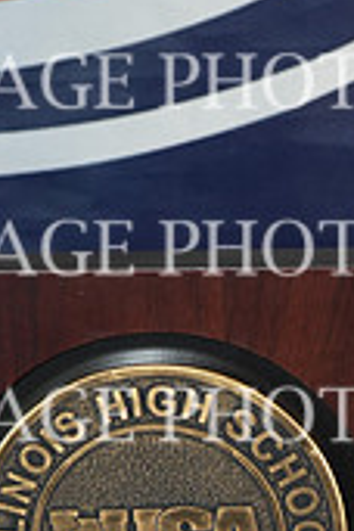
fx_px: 2552
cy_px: 832
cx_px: 138
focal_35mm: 173
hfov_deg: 7.9
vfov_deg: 11.3
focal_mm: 51
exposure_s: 1/125
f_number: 8
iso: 1000
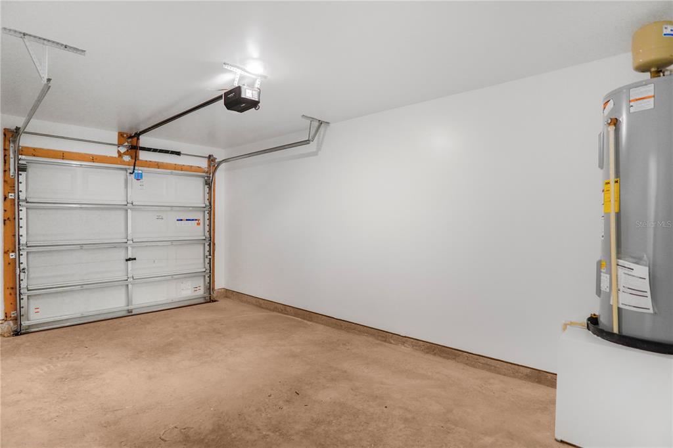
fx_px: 336
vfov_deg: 67.3
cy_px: 224
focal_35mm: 18
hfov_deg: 90.0
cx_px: 336
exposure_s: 1/60
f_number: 2
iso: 500
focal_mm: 12
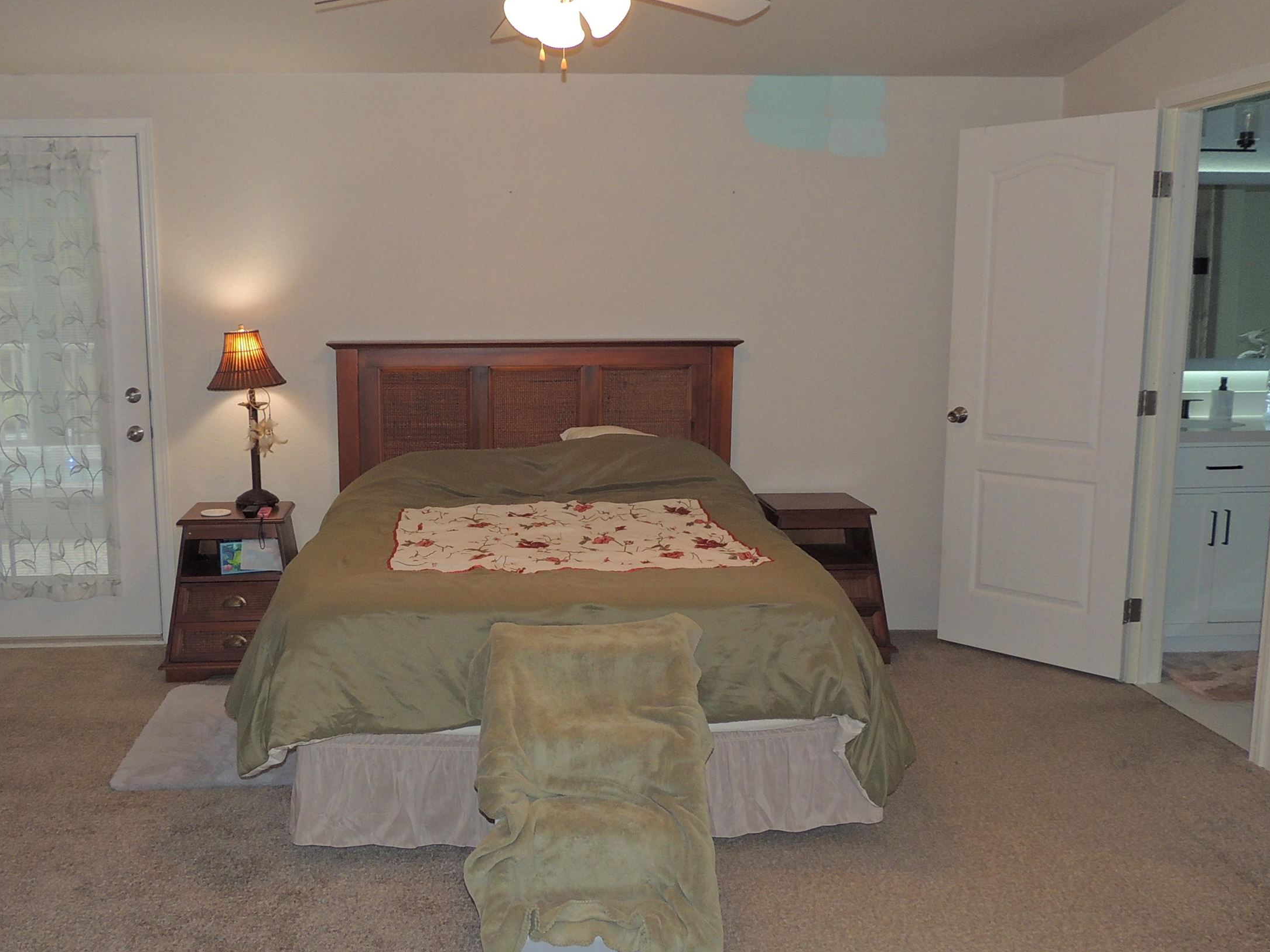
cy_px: 503
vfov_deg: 41.8
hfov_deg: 53.7
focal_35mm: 34
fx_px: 1247
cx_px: 524
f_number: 3
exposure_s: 1/30
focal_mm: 4.3
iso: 200
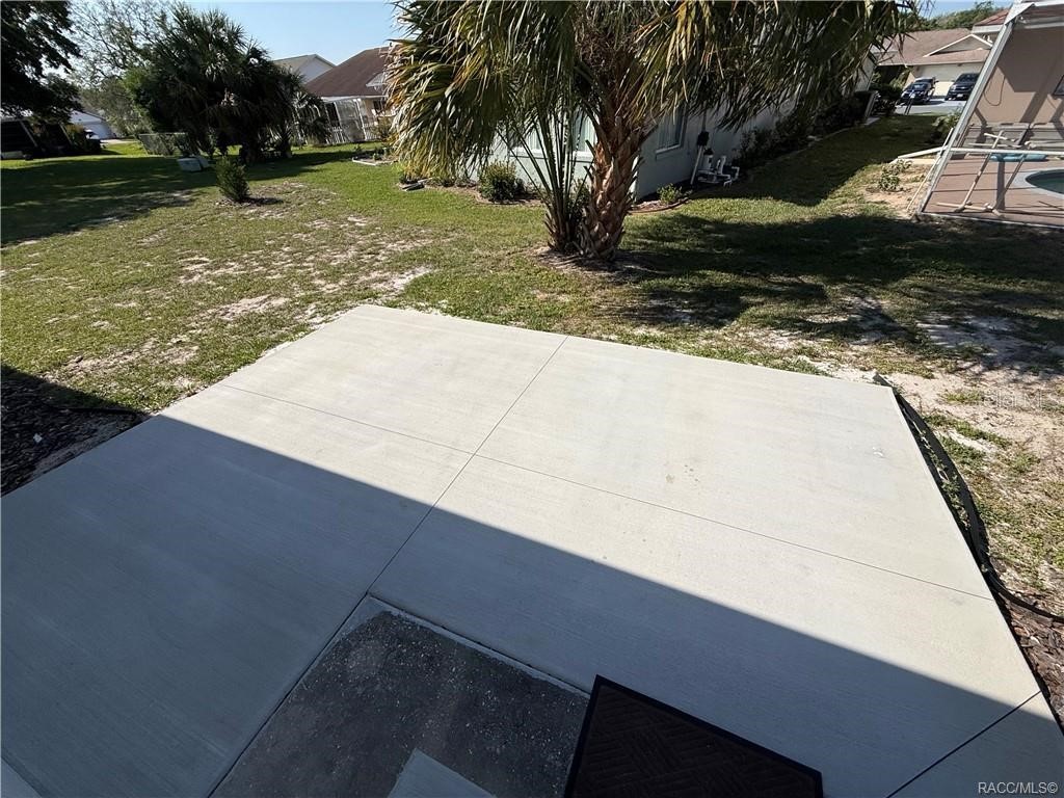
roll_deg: +3.1
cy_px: 399
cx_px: 532
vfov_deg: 85.7
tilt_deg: -36.5
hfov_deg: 102.1
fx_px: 430
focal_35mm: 14
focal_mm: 2.22
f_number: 2.2
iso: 50
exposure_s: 1/3891
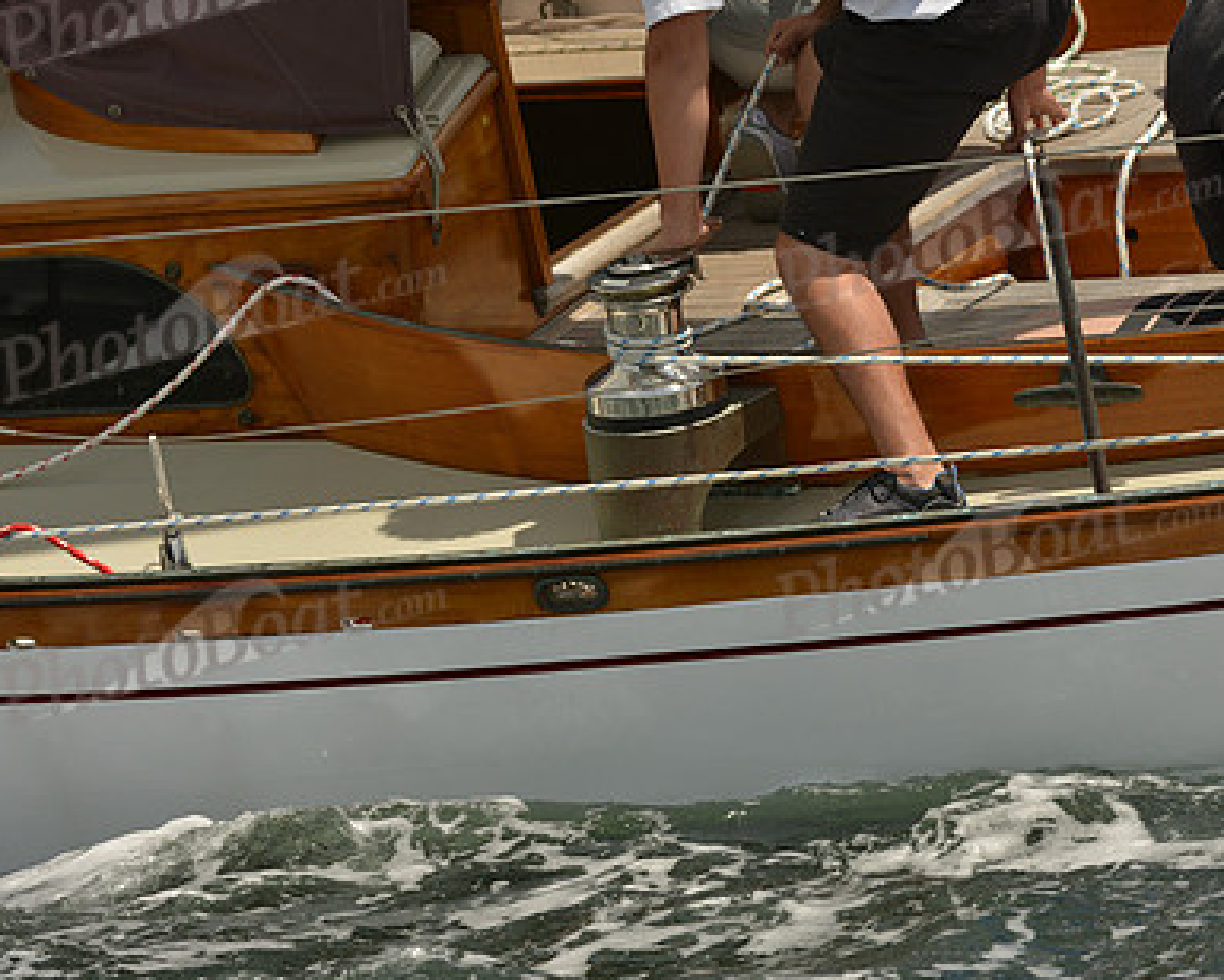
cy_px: 111
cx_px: 612
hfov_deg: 6.8
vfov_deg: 5.5
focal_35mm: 283
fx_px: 10252
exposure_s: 1/1000
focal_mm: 200
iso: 200
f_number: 7.1
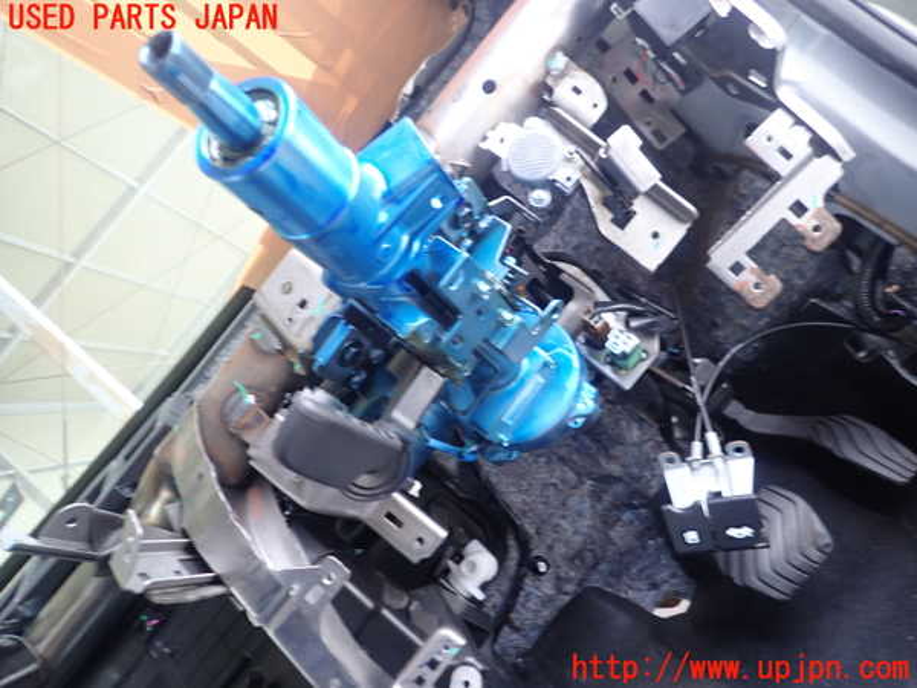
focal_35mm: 25
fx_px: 662
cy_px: 344
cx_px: 458
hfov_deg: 69.4
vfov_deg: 54.9
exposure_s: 1/30
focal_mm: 4.5
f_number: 2
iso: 200
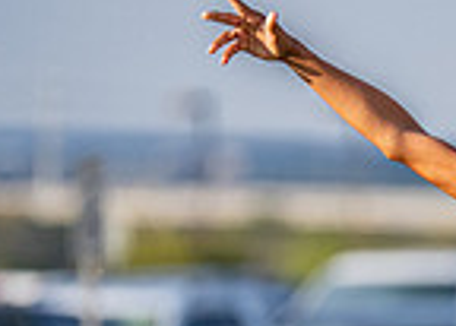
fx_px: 11687
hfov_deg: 2.2
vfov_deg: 1.6
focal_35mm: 902
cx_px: 615
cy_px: 394
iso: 400
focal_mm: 200
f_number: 2.8
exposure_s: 1/3200
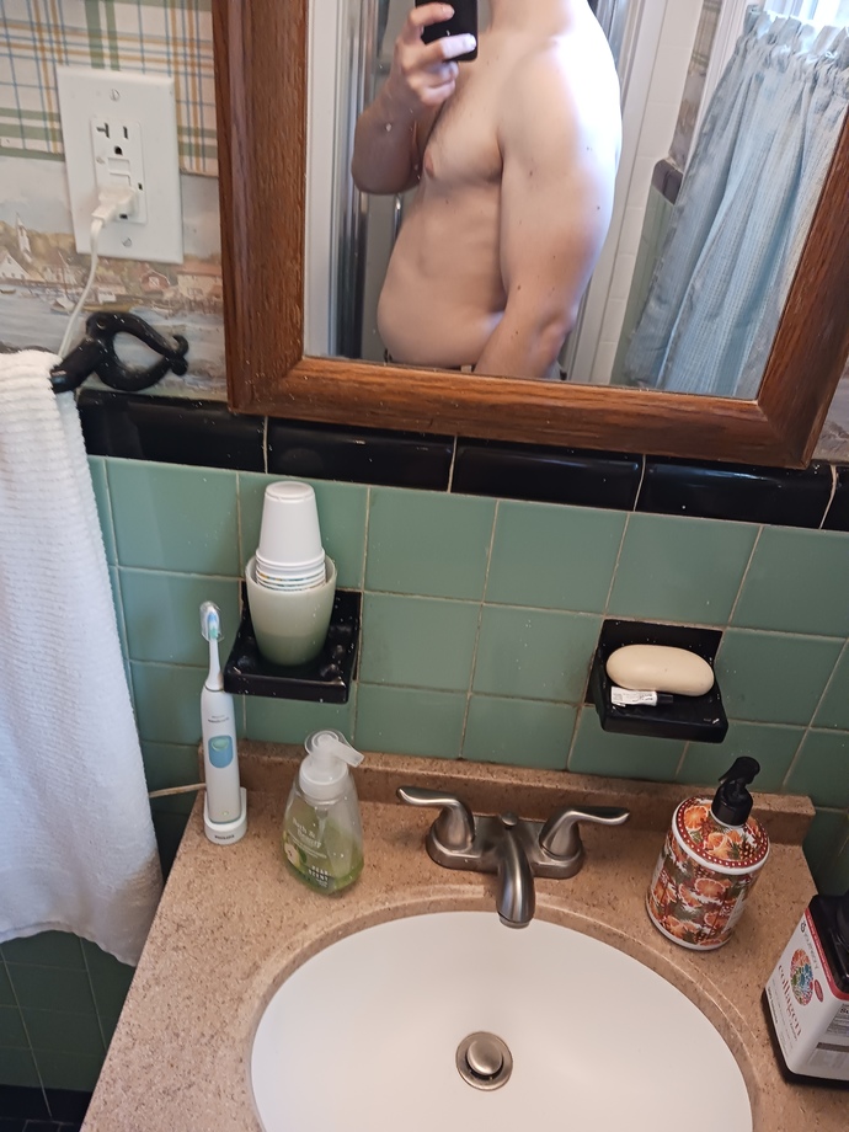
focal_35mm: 27
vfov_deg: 65.3
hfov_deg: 51.4
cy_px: 566
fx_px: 883
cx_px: 424
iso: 500
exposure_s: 1/20
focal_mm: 4
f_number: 1.8
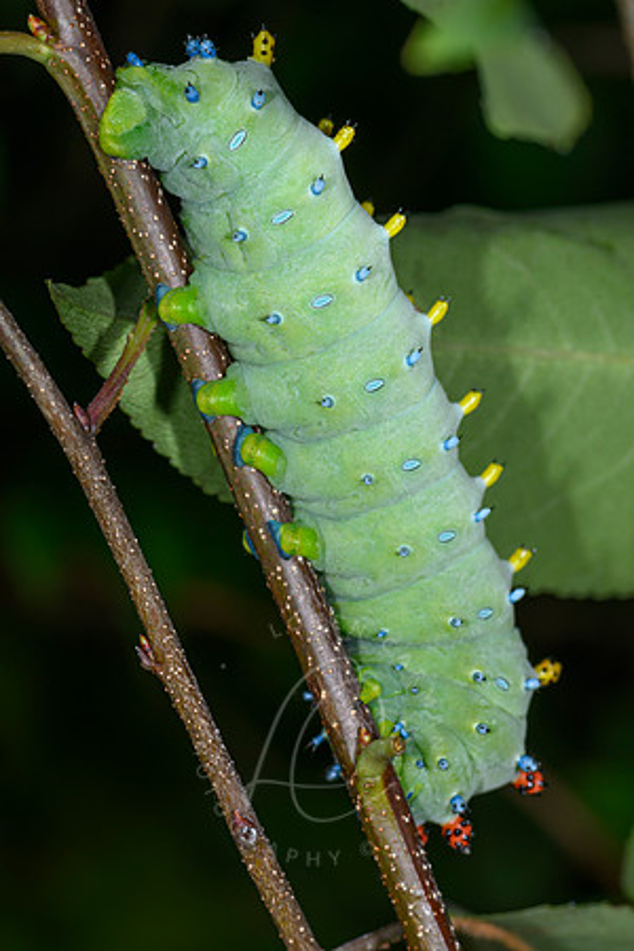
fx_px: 4160
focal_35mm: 158
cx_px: 348
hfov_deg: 8.7
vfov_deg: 13.0
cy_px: 476
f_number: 13
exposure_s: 1/250
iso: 64
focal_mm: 105
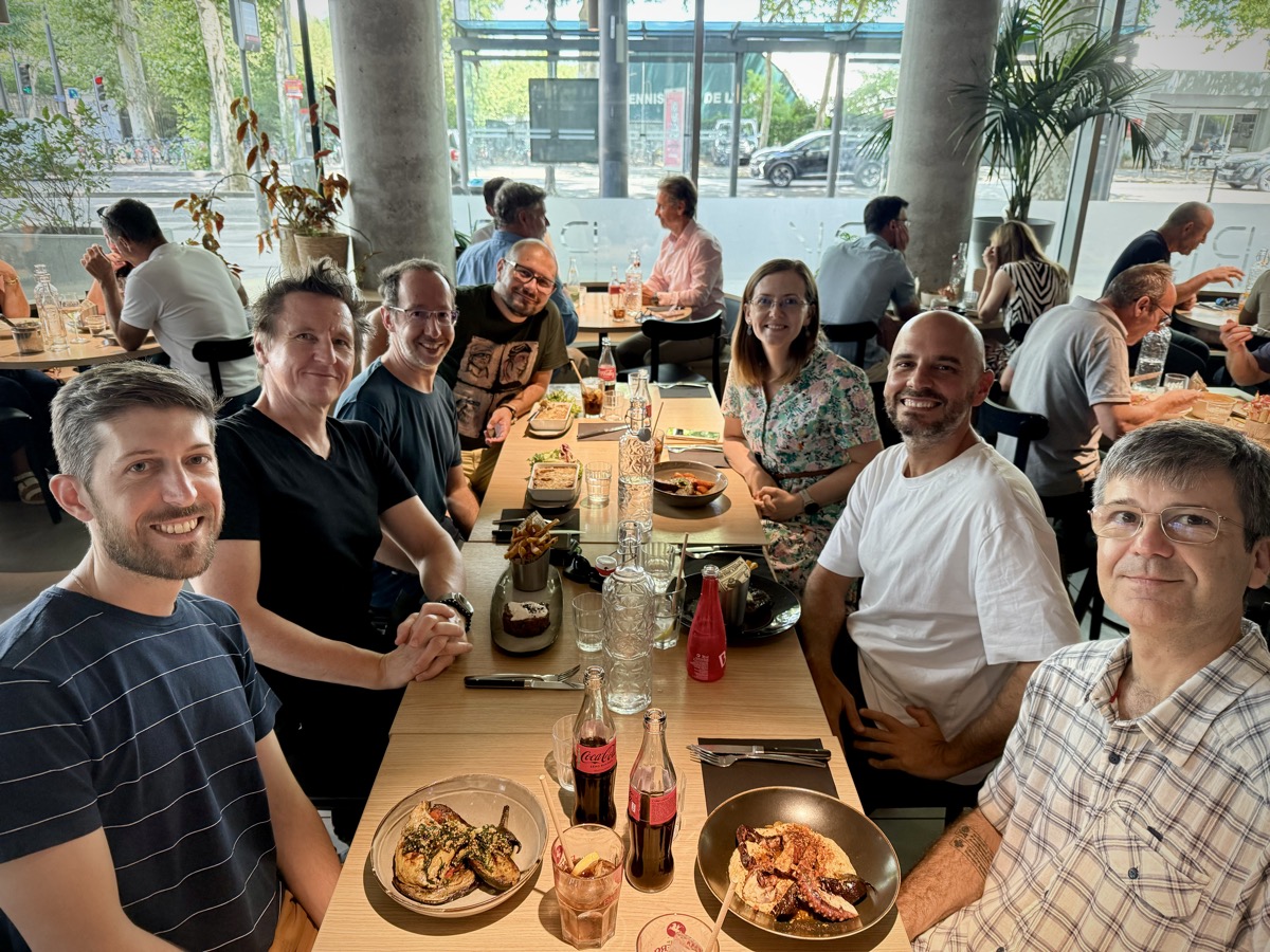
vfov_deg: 56.8
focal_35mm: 24
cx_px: 635
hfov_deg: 71.6
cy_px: 476
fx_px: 881
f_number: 1.78
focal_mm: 6.76
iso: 250
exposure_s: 1/100
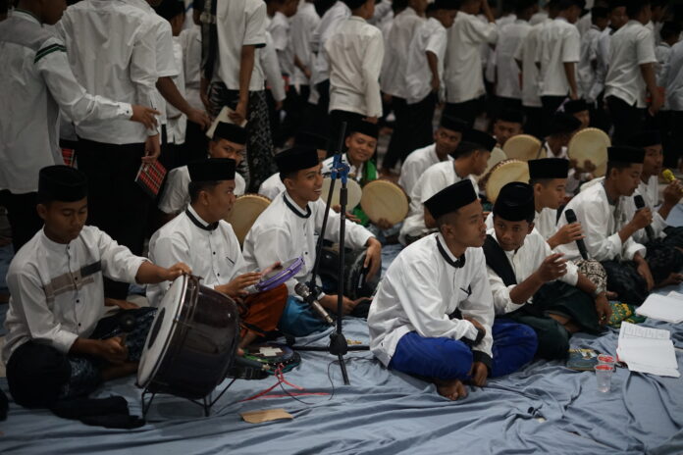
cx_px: 342
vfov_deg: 27.0
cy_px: 228
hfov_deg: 39.6
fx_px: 949
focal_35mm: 50
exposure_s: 1/200
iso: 1600
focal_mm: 50
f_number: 1.8
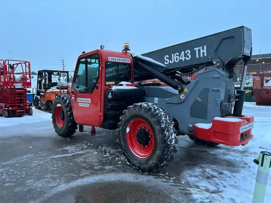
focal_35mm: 26
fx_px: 204
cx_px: 136
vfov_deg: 53.1
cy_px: 102
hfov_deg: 67.3
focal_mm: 5.7
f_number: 1.5
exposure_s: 1/60
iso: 160
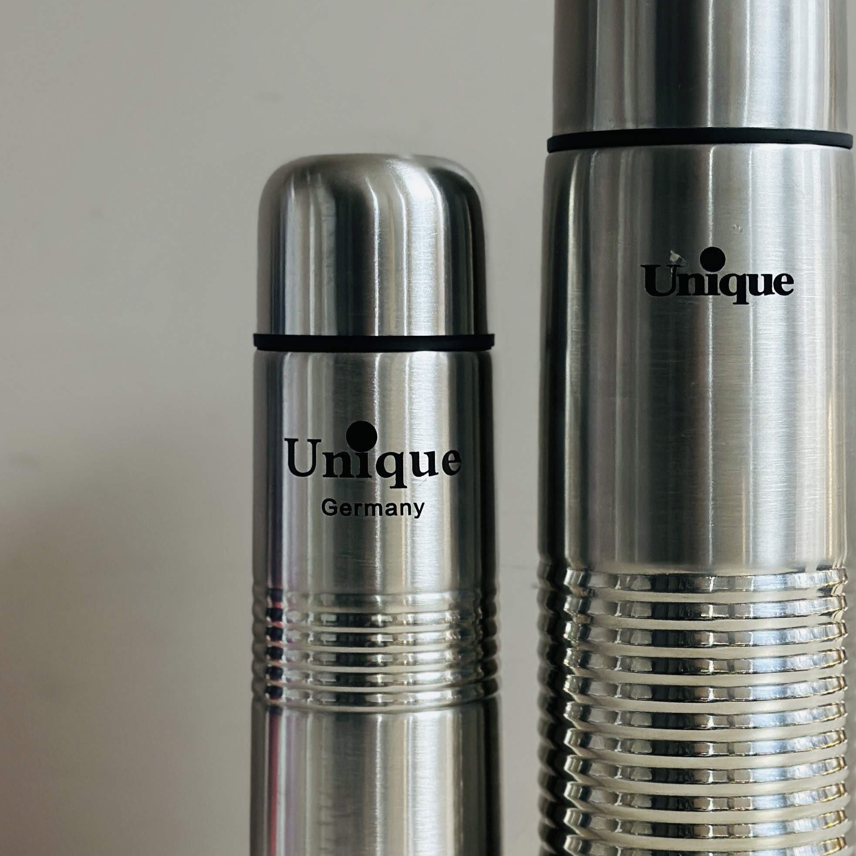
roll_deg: -0.5
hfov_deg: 19.9
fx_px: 2434
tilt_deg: -4.3
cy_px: 511
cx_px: 536
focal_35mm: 87
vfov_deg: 19.9
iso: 160
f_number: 1.78
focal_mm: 6.86
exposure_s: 1/100
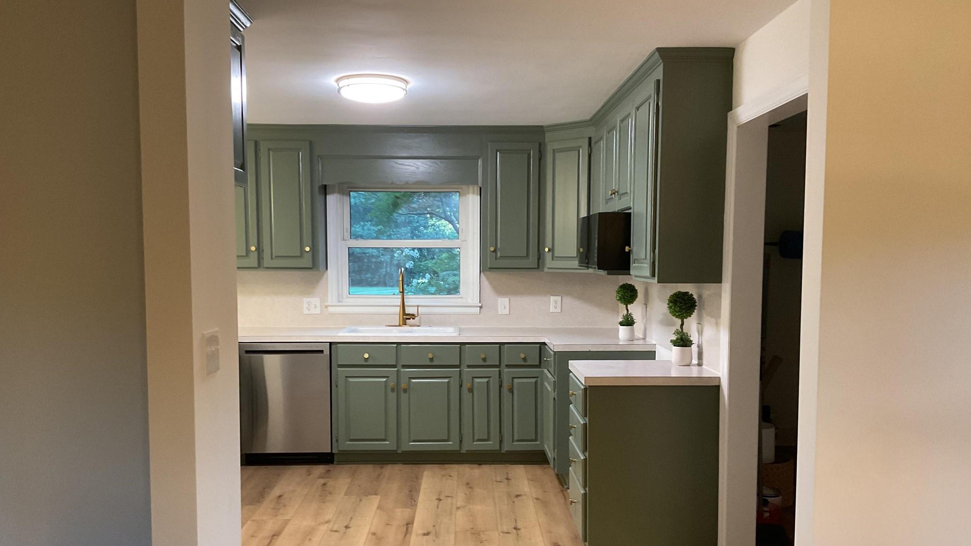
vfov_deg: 36.6
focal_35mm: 32
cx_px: 485
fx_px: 824
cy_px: 311
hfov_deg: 61.0
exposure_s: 1/60
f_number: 1.8
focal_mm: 3
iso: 200
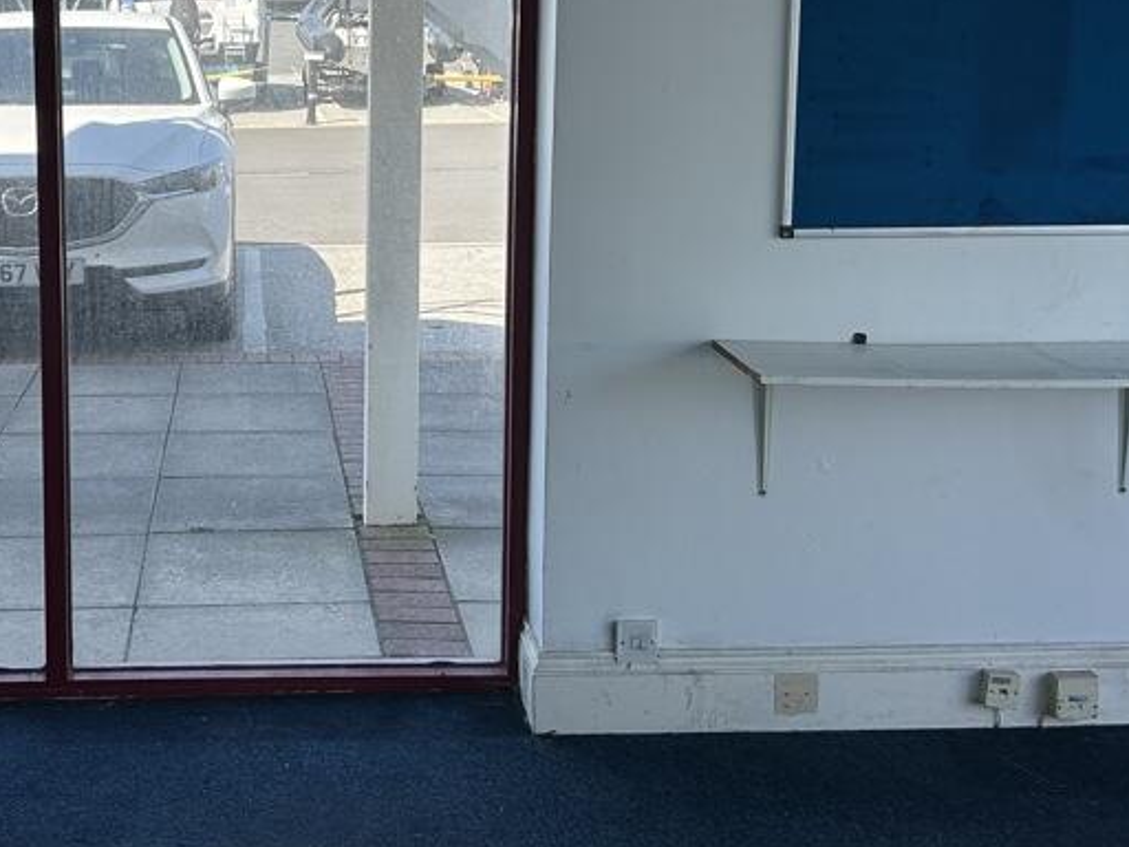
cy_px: 234
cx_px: 309
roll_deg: +0.4
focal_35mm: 52
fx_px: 1696
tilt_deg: -9.2
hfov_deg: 36.1
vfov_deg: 27.7
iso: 50
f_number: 1.5
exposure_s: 1/1196
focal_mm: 5.7
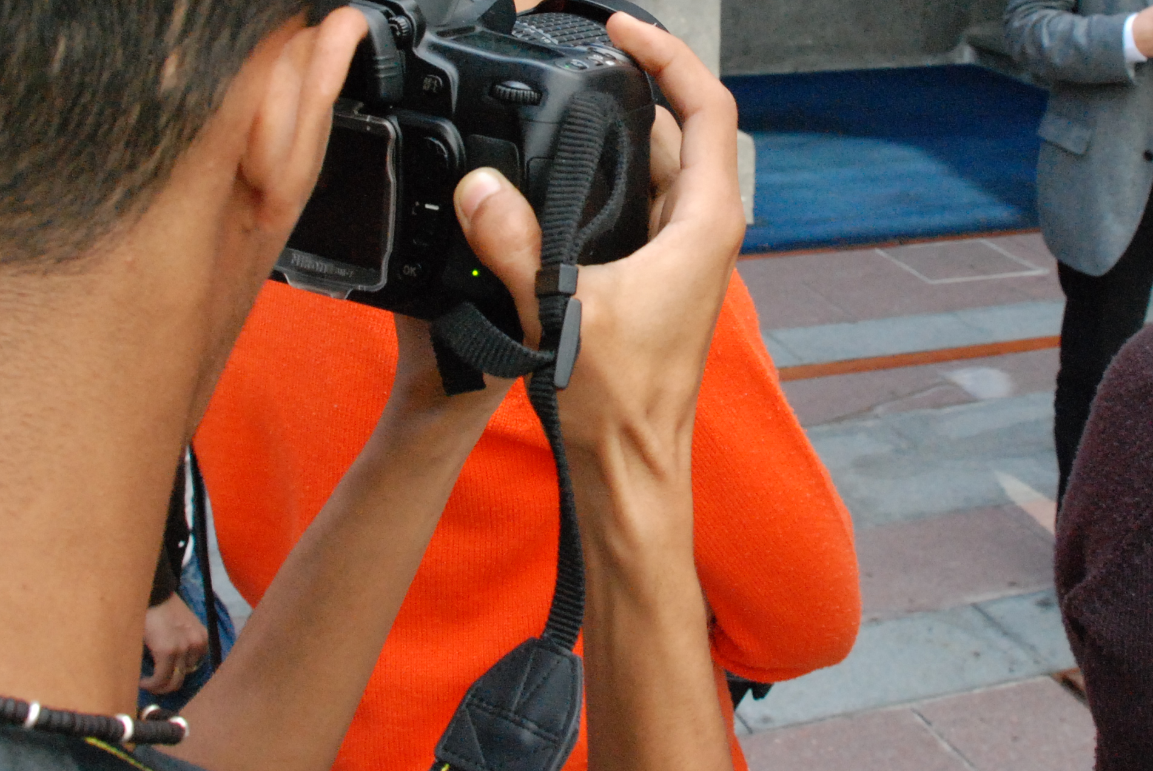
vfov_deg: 24.0
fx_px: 1763
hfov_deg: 36.1
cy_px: 70
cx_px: 684
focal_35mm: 55
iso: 1250
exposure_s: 1/250
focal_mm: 18
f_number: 8
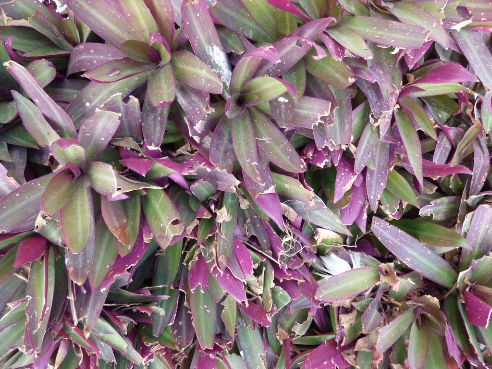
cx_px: 246
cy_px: 184
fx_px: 284
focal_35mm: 20
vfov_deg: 66.0
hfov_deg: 81.7
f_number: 2.8
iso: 100
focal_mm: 3.58
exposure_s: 1/125
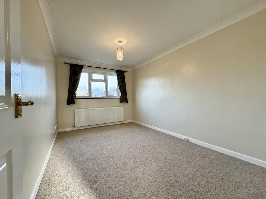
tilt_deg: +0.1
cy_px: 100
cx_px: 133
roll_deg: +1.1
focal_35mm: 14
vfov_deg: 85.7
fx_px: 108
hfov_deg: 102.1
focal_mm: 2.22
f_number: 2.2
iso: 125
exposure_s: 1/99
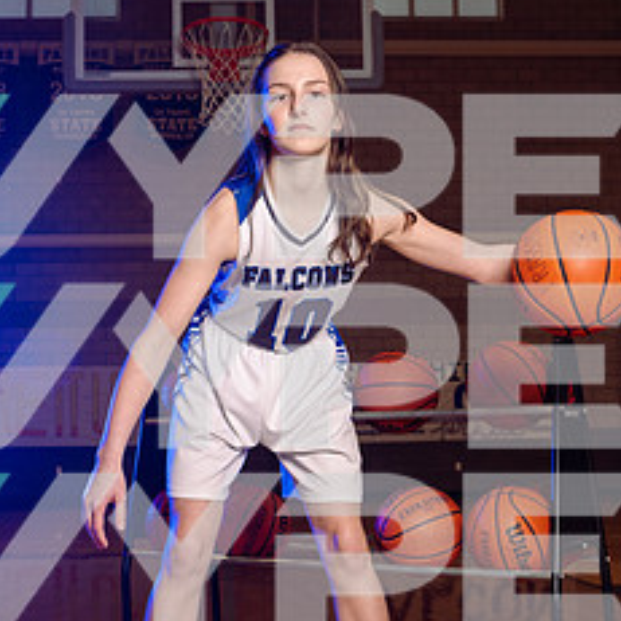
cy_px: 368
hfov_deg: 32.1
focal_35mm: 53
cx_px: 250
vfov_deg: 32.1
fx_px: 1076
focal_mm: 32
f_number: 7.1
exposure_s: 1/250
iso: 400
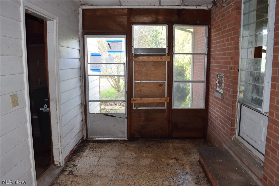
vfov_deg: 47.9
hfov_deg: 67.4
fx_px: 209
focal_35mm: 27
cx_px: 140
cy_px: 93
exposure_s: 1/80
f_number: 4.5
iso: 800
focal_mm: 18
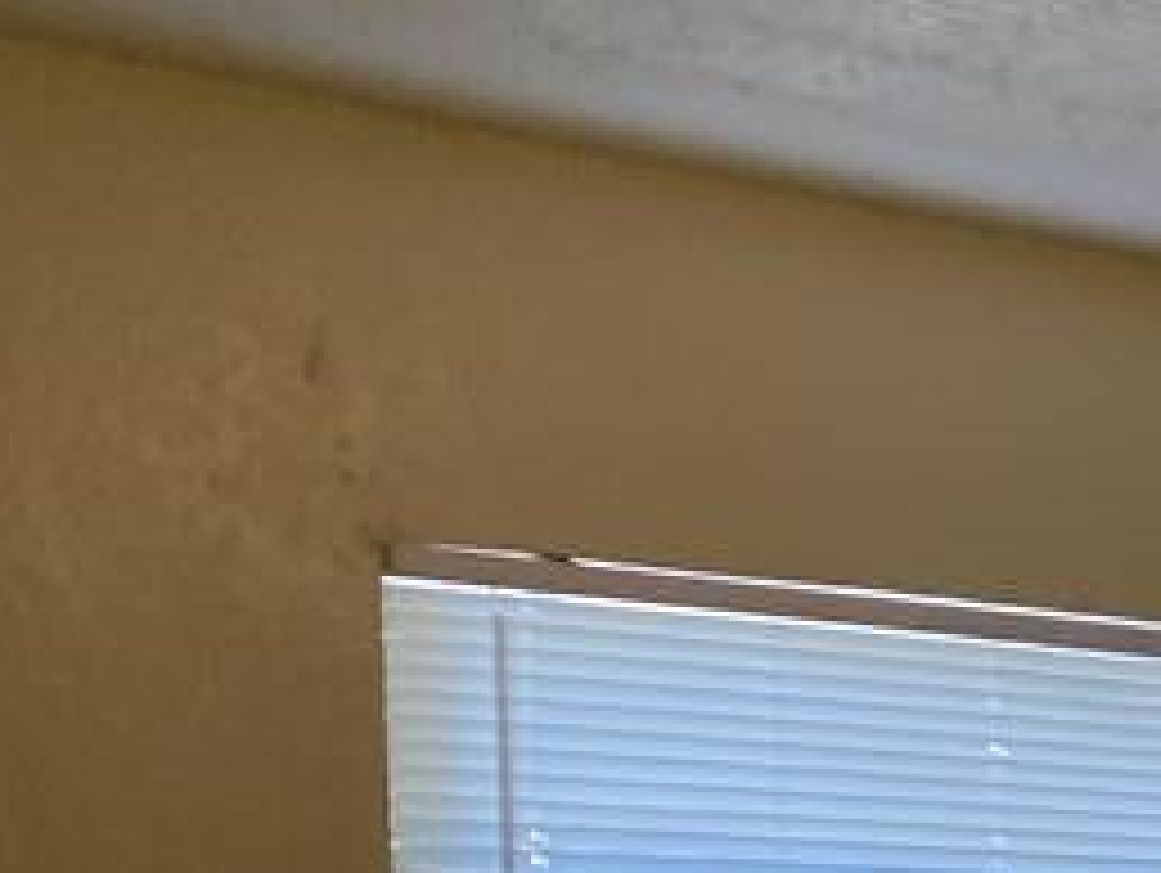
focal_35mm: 103
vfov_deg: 13.4
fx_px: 3458
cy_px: 1368
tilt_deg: -3.0
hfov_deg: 16.1
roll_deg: -0.8
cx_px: 2097
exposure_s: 1/60
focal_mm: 4.25
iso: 80
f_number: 1.8
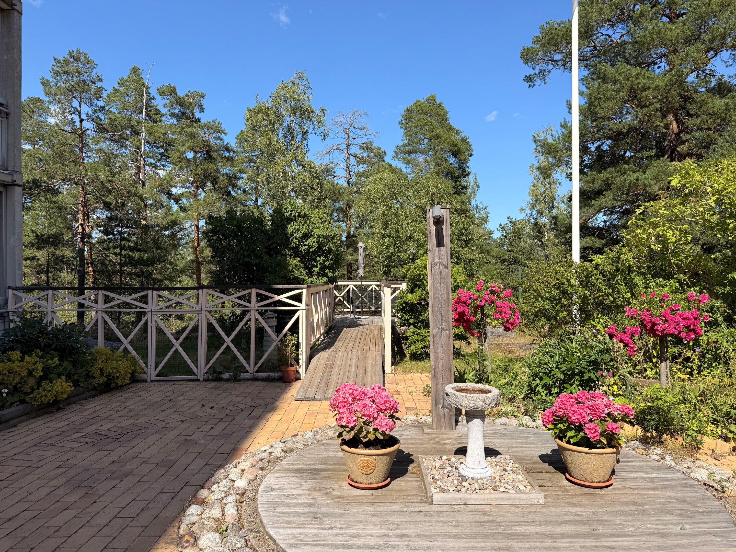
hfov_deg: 71.6
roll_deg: -0.2
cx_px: 368
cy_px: 276
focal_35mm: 24
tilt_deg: +0.9
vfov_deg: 56.8
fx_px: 510
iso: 80
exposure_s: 1/3759
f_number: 1.78
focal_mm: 6.76
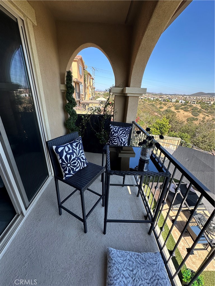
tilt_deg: -22.7
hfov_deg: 85.7
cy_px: 143
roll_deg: -2.9
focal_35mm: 14
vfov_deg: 102.1
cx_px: 108
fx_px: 116
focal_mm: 2.22
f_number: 2.2
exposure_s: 1/355
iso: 40
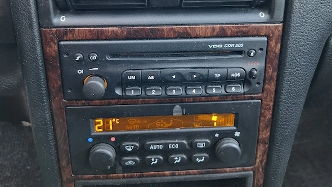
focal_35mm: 34
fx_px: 299
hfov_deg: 58.0
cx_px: 168
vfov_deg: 33.3
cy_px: 29
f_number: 1.8
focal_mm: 5.54
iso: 250
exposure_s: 1/50
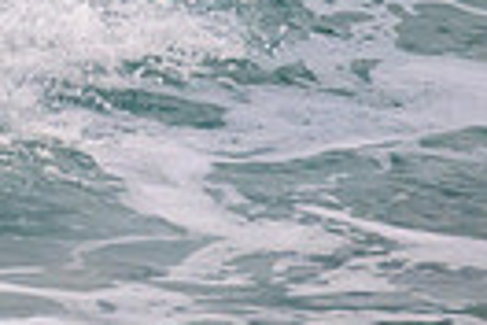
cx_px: -365
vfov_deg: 0.3
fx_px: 65280
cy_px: -290
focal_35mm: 4826
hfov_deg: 0.4
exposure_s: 1/2000
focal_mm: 800
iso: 1400
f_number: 11
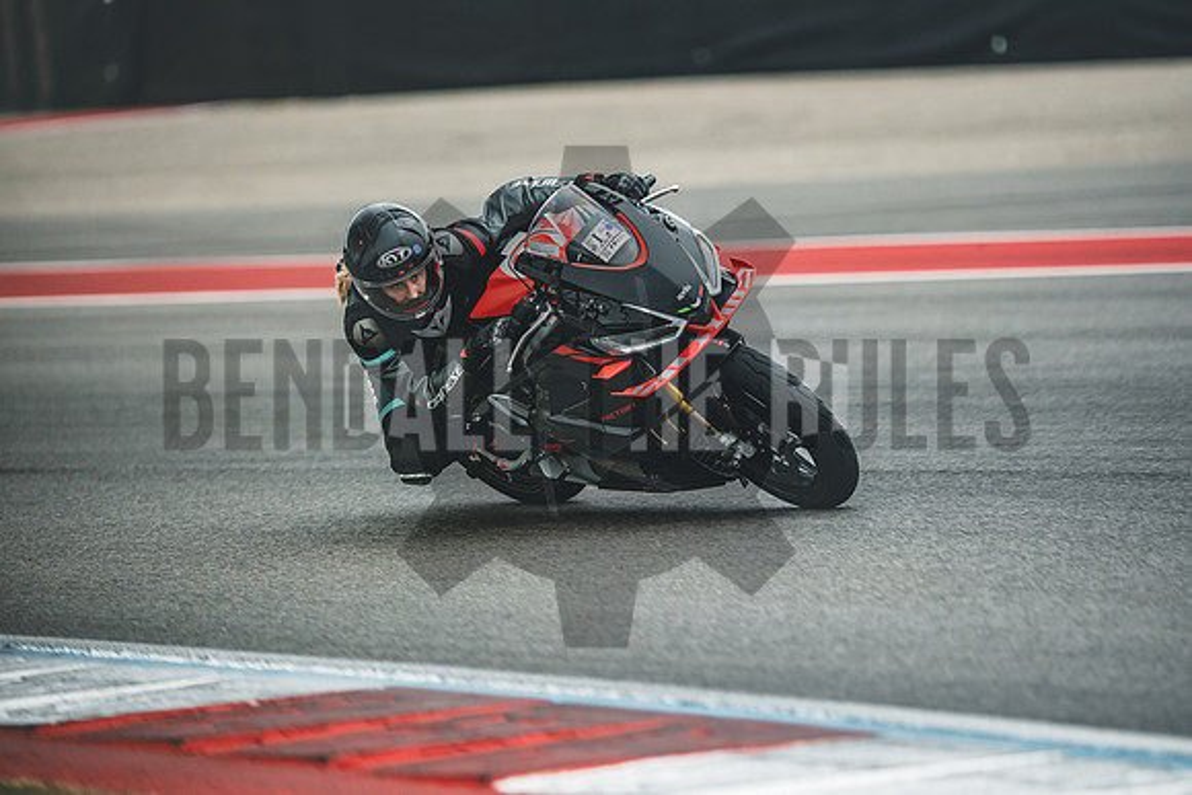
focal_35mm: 300
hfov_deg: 6.9
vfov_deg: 4.6
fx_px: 9935
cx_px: 596
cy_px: 398
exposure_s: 1/3200
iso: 1000
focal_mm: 200
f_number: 2
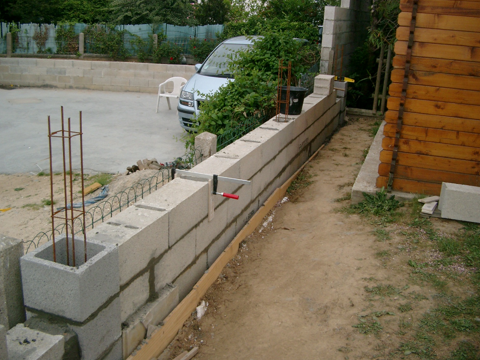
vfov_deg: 37.7
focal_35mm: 38
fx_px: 527
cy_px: 179
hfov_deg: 49.0
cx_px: 234
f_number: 2.6
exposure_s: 1/500
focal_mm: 7.6
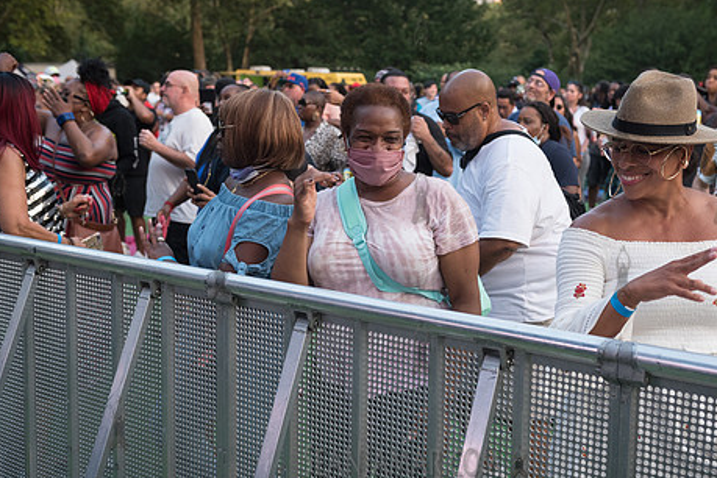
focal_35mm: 48
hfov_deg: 41.0
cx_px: 420
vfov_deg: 28.0
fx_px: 956
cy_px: 196
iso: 1000
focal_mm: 38
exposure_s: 1/250
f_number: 4
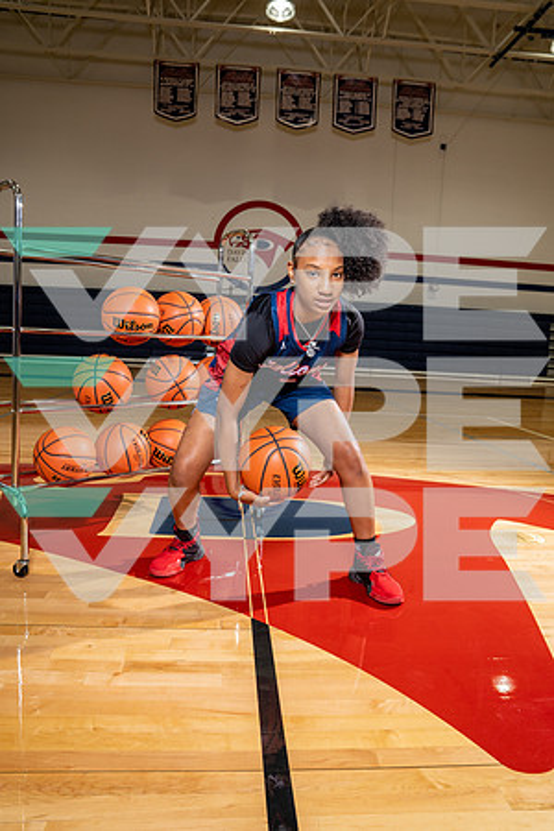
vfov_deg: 69.4
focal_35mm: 26
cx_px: 277
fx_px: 600
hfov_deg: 49.6
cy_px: 416
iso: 800
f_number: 5.6
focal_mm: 26
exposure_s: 1/250
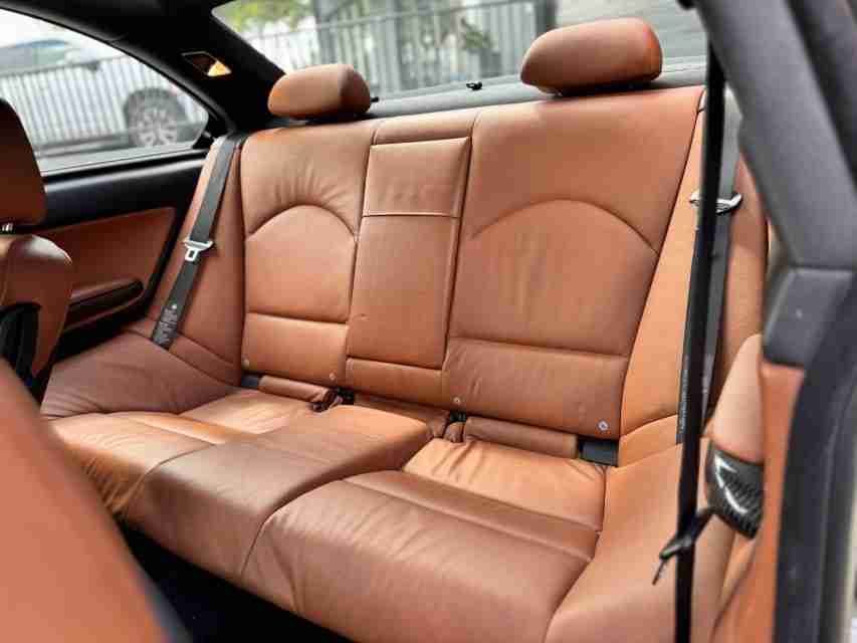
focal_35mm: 24
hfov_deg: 71.6
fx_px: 594
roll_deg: +5.5
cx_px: 428
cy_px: 322
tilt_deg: -18.6
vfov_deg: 56.8
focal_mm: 6.76
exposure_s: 1/121
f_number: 1.78
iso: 80
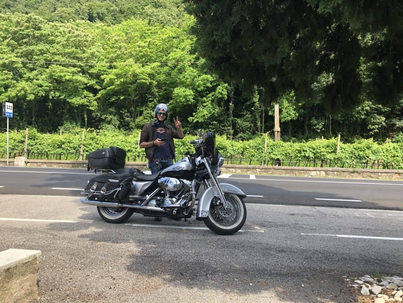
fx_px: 326
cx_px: 202
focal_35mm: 28
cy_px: 152
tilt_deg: +1.9
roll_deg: +1.2
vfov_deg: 49.7
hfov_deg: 63.4
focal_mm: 4
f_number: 1.8
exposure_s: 1/312
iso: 20
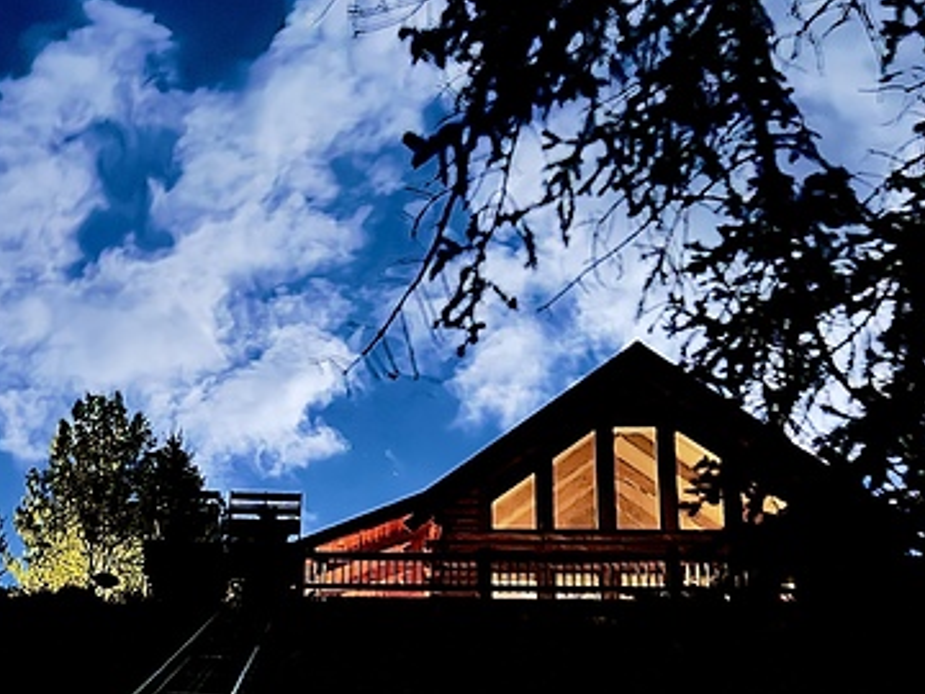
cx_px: 265
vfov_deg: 35.9
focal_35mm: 40
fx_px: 1069
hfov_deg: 45.6
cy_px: 383
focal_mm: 6.76
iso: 6400
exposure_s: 1
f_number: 1.78
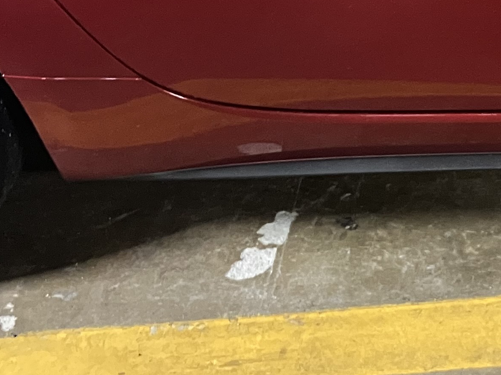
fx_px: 1389
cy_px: -27
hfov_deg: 19.4
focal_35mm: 96
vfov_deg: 15.1
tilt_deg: -28.0
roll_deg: +2.7
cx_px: 583
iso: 640
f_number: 1.8
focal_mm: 3.99
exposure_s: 1/24
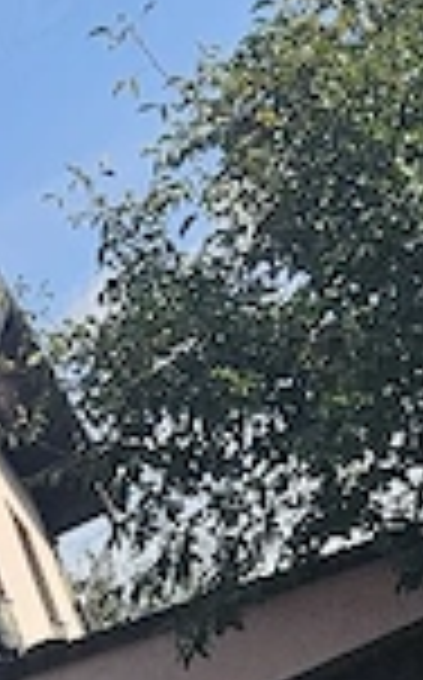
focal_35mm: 129
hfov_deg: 9.3
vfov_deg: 13.1
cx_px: -526
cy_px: 1531
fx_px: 2386
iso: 10
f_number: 1.7
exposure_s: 1/588
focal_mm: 6.3
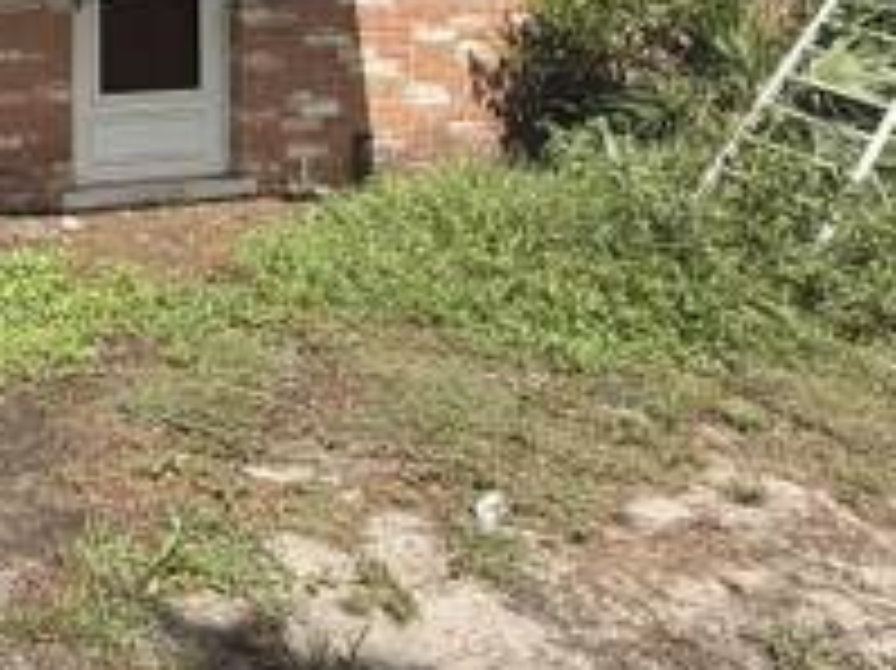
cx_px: -32
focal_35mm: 45
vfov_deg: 28.7
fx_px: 1164
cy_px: -97
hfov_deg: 37.0
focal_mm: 2.22
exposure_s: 1/1339
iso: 50
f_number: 2.2
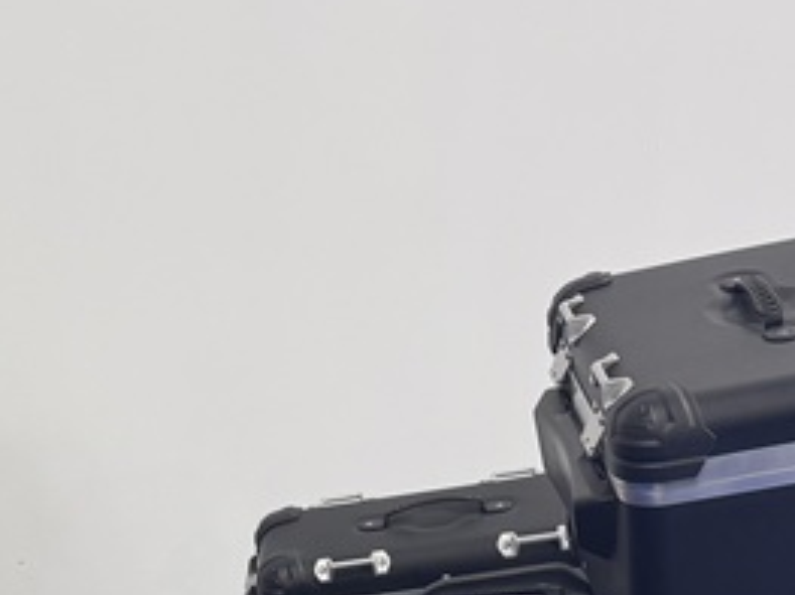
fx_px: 1676
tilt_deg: -16.5
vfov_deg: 18.9
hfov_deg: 25.6
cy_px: 743
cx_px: 36
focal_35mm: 73
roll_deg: +1.2
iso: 200
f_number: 1.78
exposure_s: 1/60
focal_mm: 6.76
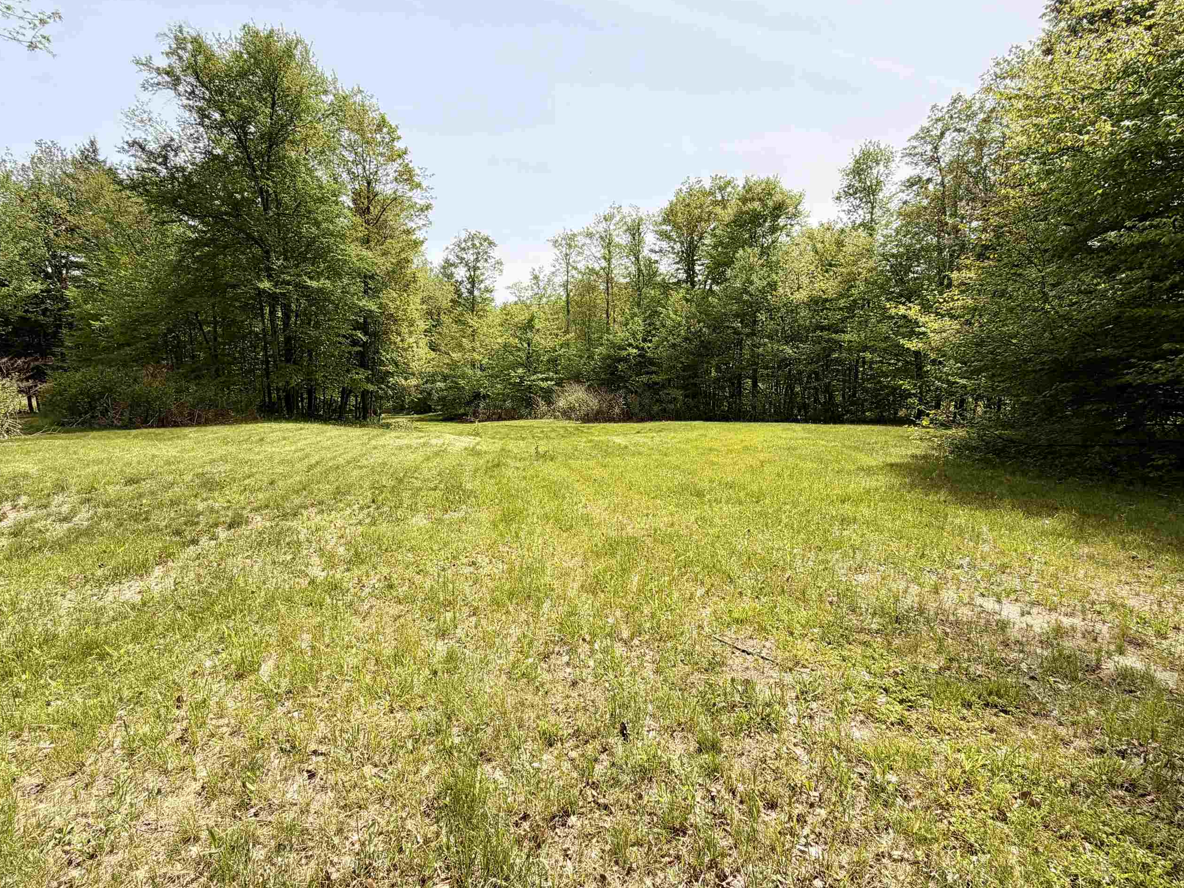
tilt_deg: -4.9
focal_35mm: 17
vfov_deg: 74.7
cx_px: 570
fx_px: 581
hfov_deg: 91.0
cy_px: 432
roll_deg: +0.2
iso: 20
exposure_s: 1/770
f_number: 2.2
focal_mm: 2.22
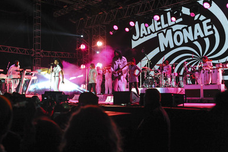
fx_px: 260
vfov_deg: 32.6
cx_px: 100
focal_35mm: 41
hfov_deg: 47.3
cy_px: 64
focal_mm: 35
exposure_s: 1/250
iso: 2500
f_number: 2.8
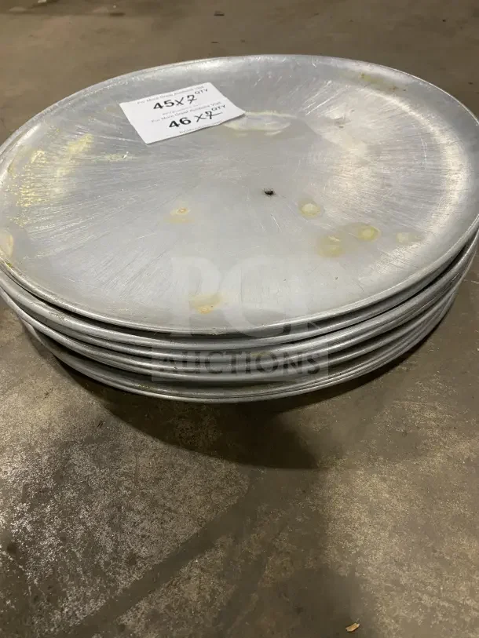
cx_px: 240
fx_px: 480
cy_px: 319
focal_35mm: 26
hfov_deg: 53.1
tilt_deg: -46.4
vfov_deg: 67.3
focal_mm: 4.25
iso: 125
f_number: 1.8
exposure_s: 1/80
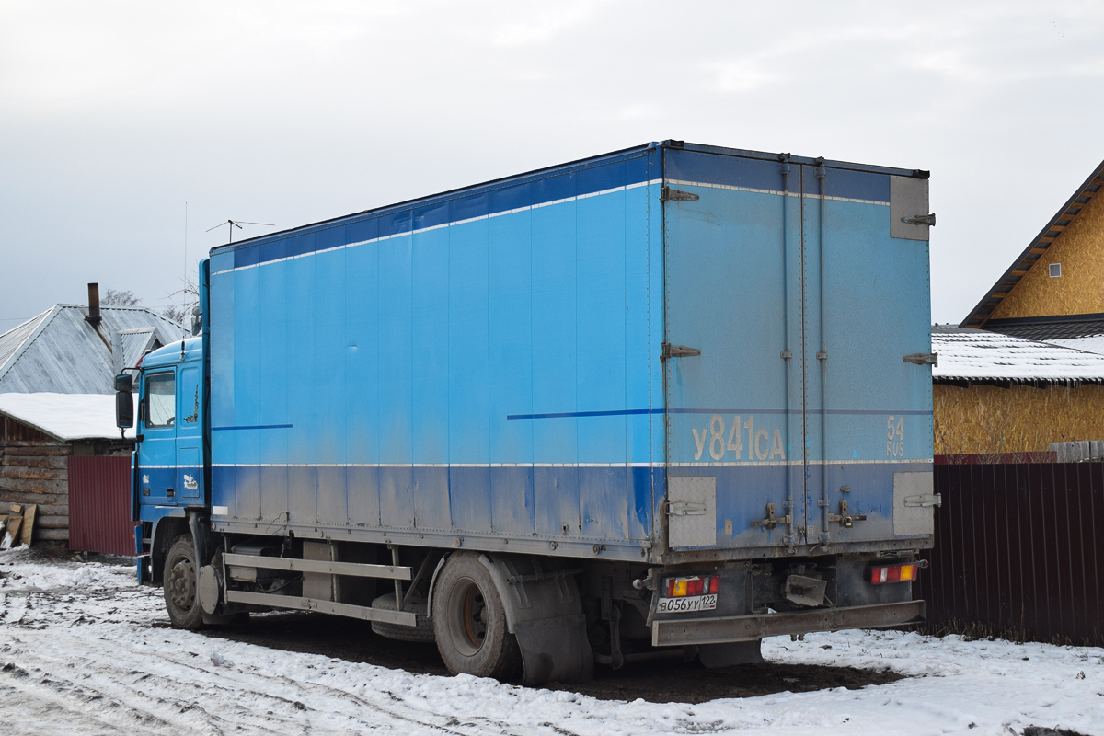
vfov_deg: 28.1
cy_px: 368
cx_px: 552
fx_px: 1472
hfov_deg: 41.1
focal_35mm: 48
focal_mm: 32
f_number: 5.6
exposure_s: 1/800
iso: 400
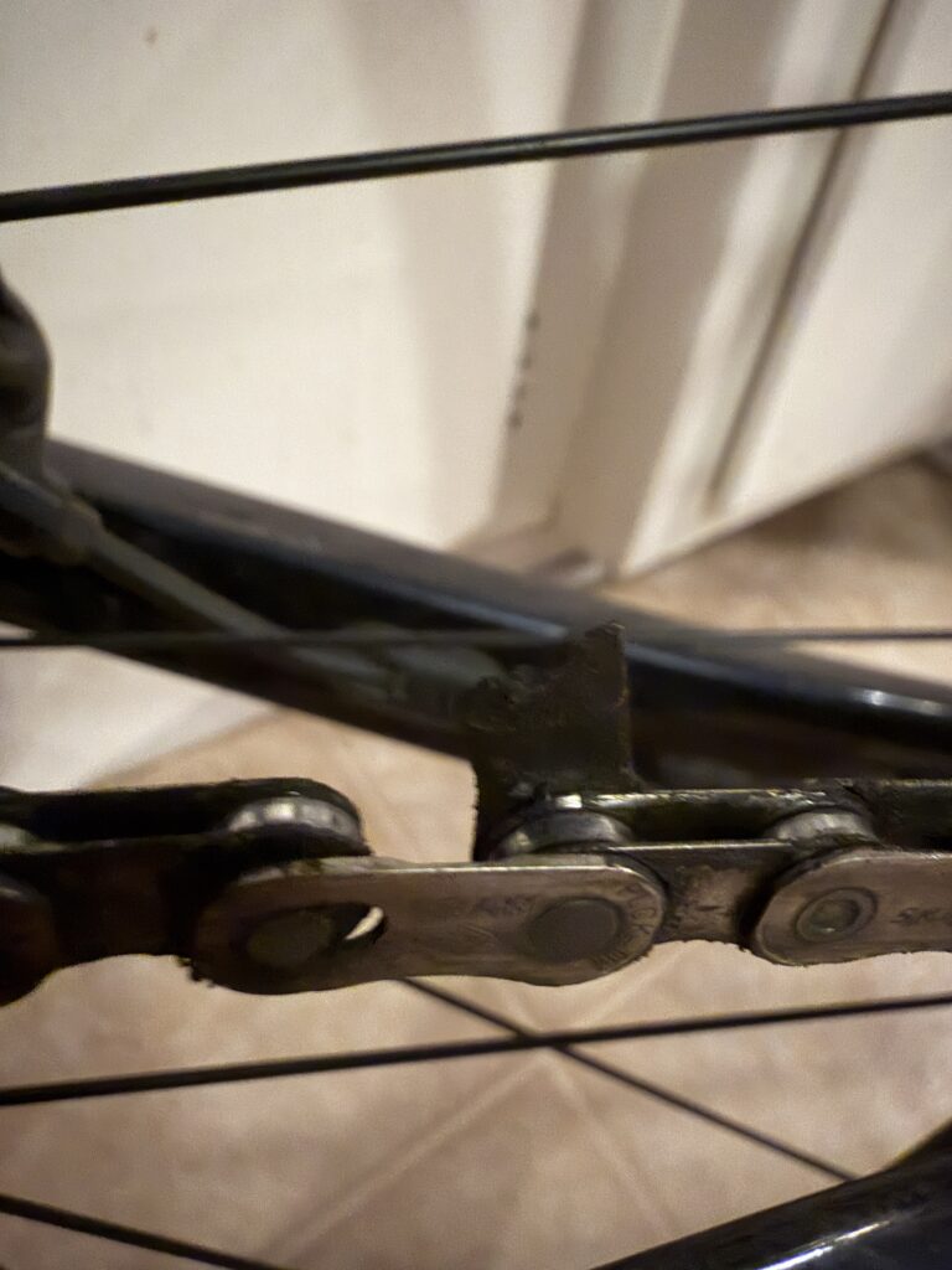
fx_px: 880
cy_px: 635
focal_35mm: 24
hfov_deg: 56.8
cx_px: 476
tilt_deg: -40.4
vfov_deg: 71.6
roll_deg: -10.4
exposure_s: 1/12
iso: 1000
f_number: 2.2
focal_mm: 2.22
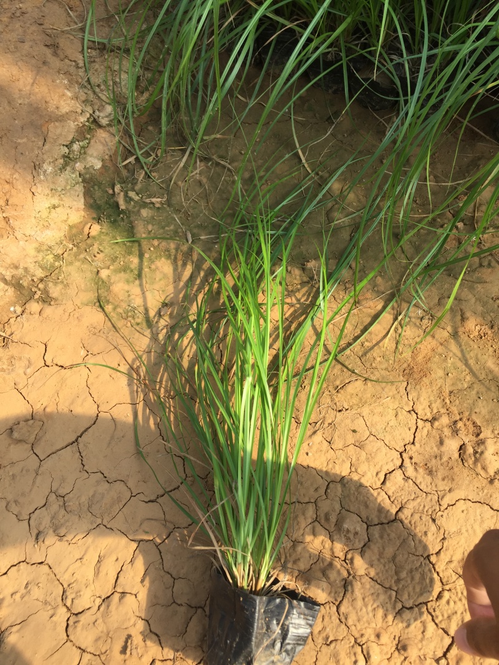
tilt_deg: -69.1
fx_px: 558
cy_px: 332
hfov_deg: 48.2
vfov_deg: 61.7
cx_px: 250
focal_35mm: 29
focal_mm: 4.15
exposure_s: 1/573
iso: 32
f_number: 2.2
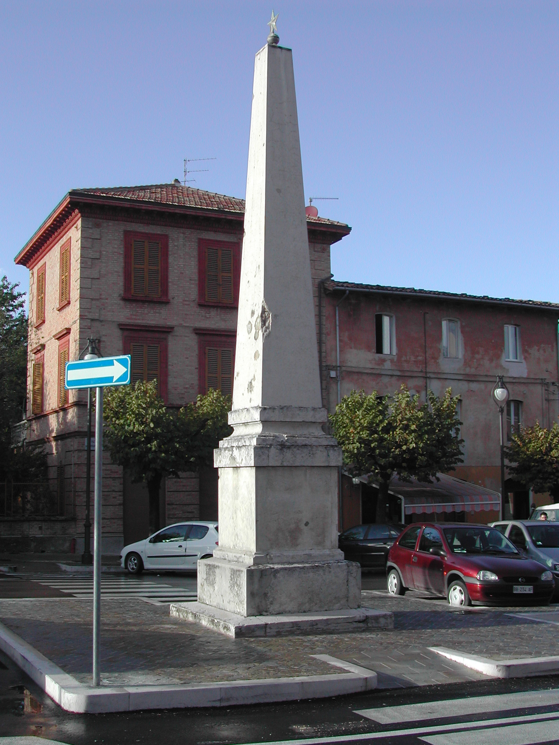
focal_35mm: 42
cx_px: 280
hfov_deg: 34.3
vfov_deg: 44.8
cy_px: 372
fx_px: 904
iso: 100
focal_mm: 9
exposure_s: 1/136
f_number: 8
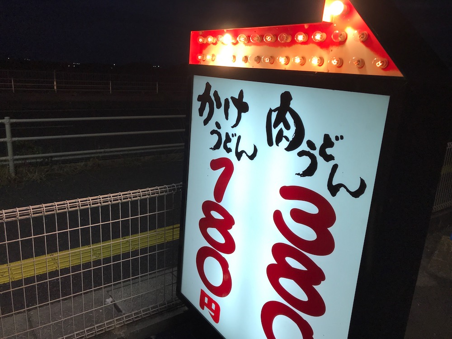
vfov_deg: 49.7
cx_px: 226
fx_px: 366
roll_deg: -2.4
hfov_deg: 63.4
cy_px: 170
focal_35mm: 28
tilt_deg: -12.1
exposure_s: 1/60
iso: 25
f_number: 1.8
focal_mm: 3.99
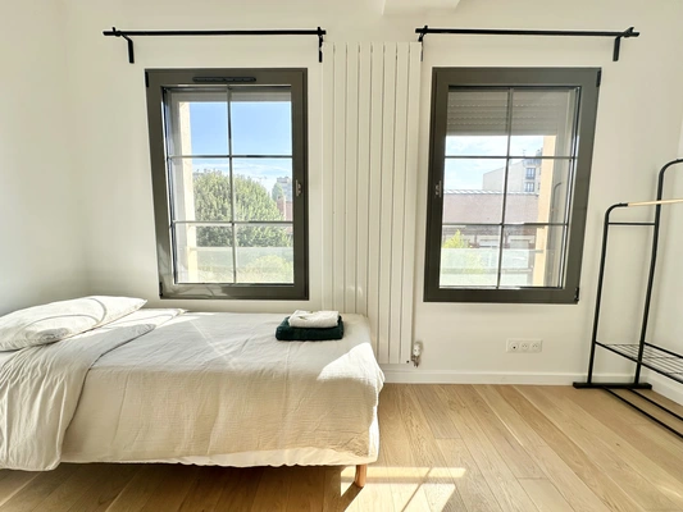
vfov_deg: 85.7
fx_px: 276
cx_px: 342
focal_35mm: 14
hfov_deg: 102.1
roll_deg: -0.6
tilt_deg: -5.8
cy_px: 256
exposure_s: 1/498
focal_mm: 2.22
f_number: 2.2
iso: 40
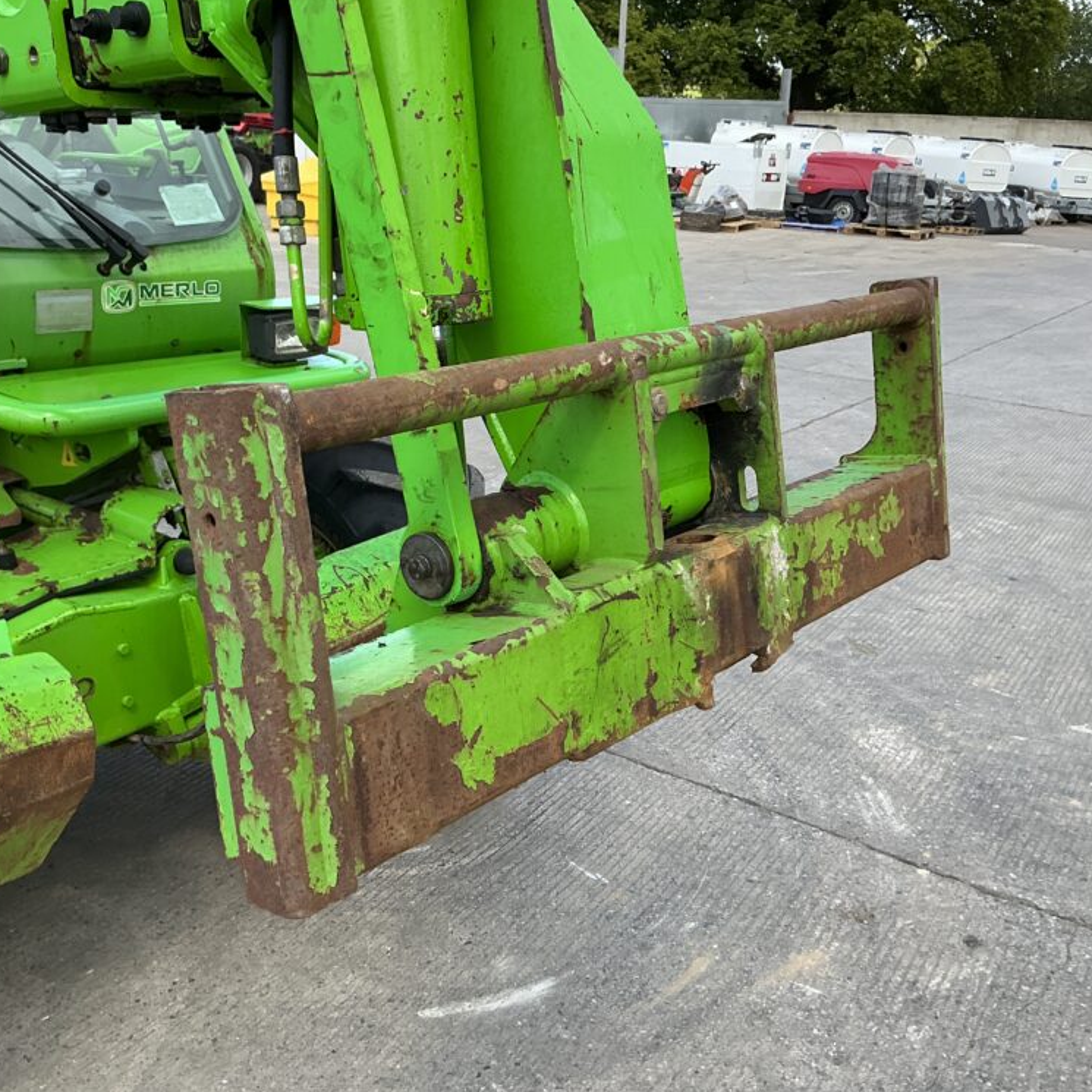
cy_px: 547
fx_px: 1213
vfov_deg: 48.5
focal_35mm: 34
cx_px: 567
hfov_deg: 48.4
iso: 25
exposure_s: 1/613
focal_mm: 3
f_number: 1.8
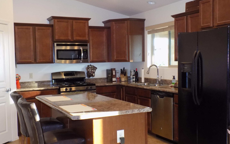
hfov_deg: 45.3
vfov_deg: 29.2
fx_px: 276
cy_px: 77
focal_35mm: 44
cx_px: 115
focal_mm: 7.3
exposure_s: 1/30
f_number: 3.6
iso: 360
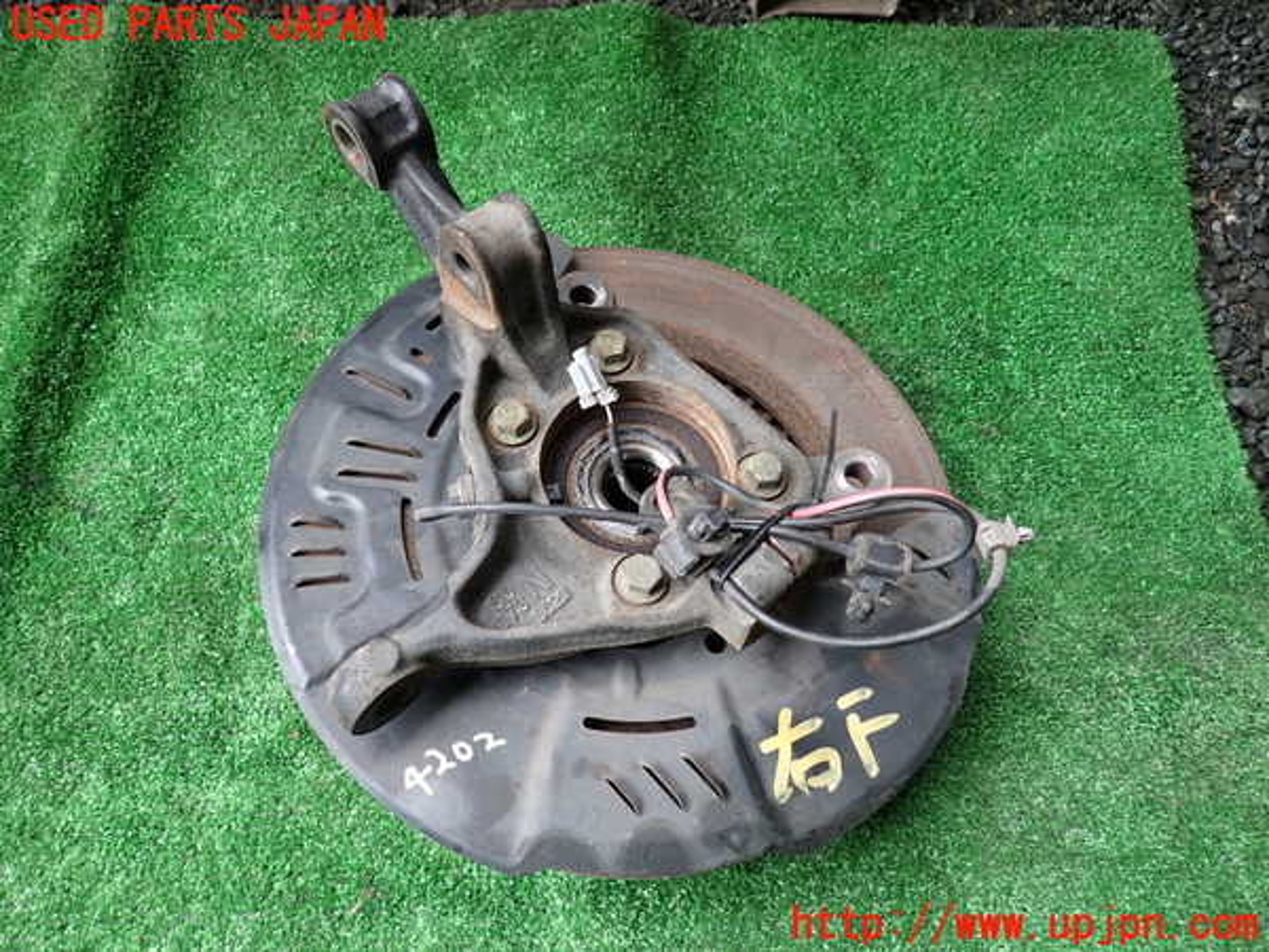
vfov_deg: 54.9
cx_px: 634
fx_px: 916
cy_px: 476
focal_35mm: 25
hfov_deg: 69.4
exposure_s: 1/125
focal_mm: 4.5
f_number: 2
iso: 200
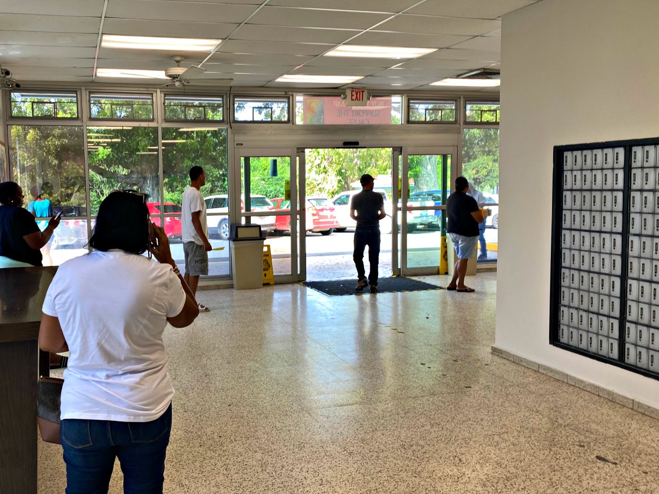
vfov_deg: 44.1
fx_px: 609
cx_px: 257
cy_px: 226
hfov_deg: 56.3
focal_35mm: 32
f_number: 1.8
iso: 40
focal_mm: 4.25
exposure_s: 1/120
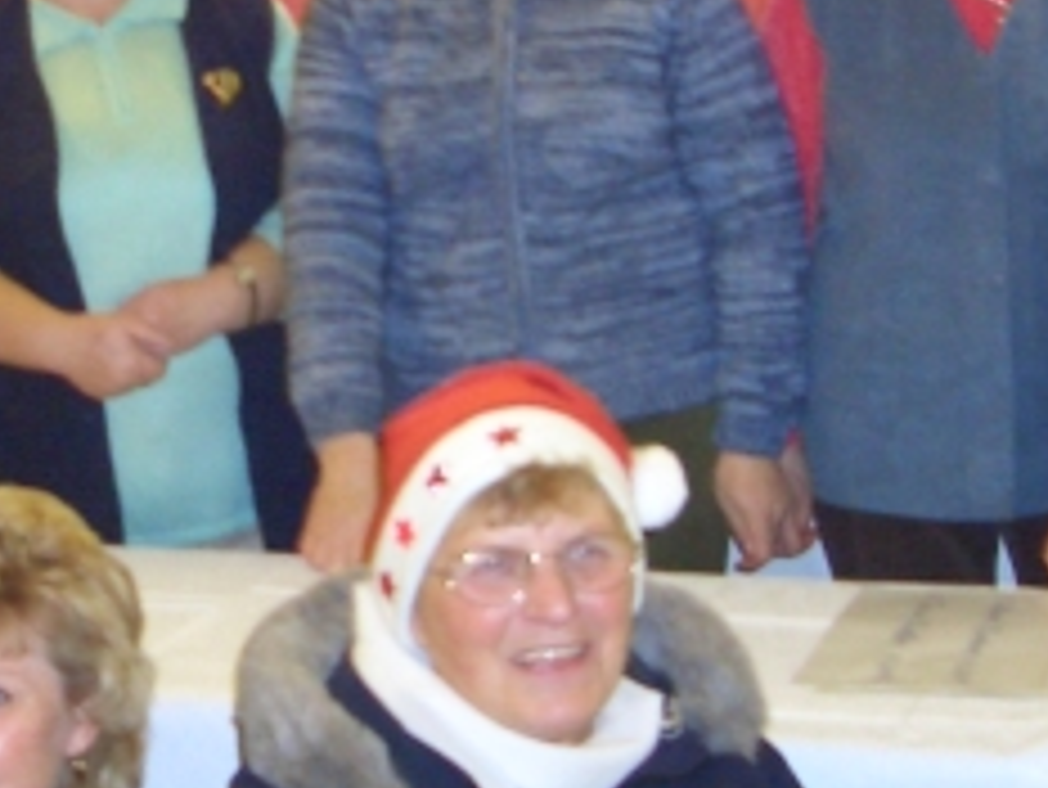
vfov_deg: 15.4
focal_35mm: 96
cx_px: 328
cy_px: 261
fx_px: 2908
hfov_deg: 20.3
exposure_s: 1/40
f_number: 2.6
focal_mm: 5.8
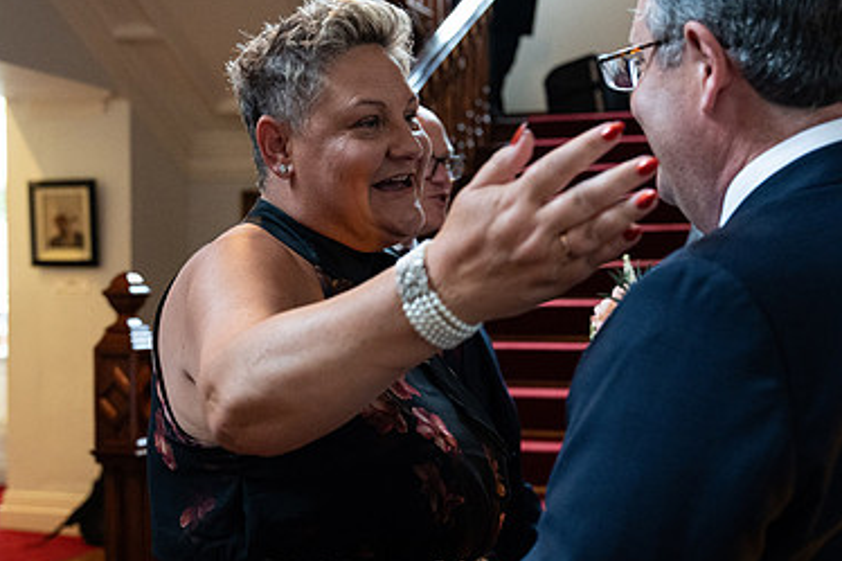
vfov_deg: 22.9
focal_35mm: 59
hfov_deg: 33.9
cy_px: 371
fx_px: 1379
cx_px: 450
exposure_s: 1/200
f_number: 3.5
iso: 5000
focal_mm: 38
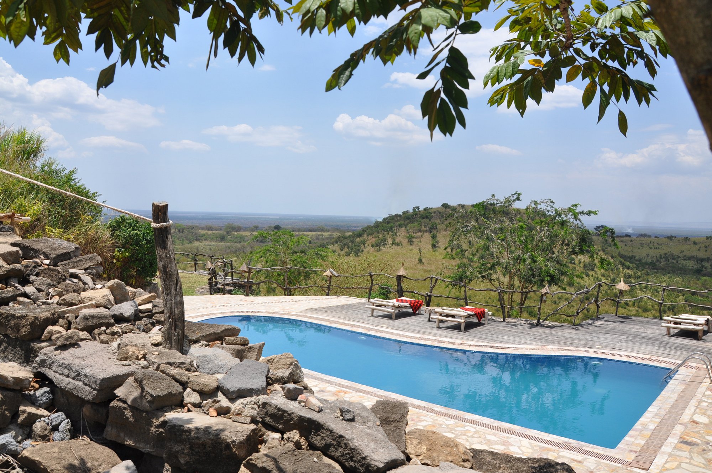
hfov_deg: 67.4
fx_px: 533
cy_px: 236
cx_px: 356
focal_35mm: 27
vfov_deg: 47.8
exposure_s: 1/320
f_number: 9
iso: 200
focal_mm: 18
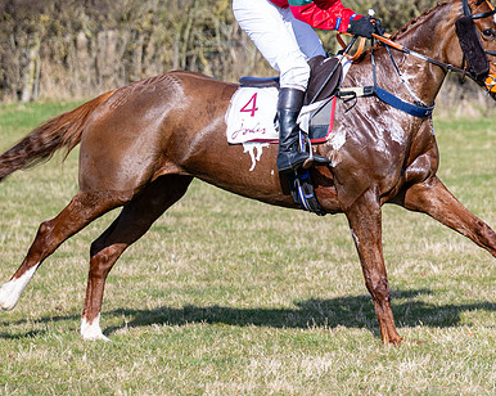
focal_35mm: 286
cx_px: 315
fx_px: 4194
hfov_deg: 6.8
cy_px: 168
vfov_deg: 5.4
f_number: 2.8
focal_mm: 102
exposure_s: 1/3200
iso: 200
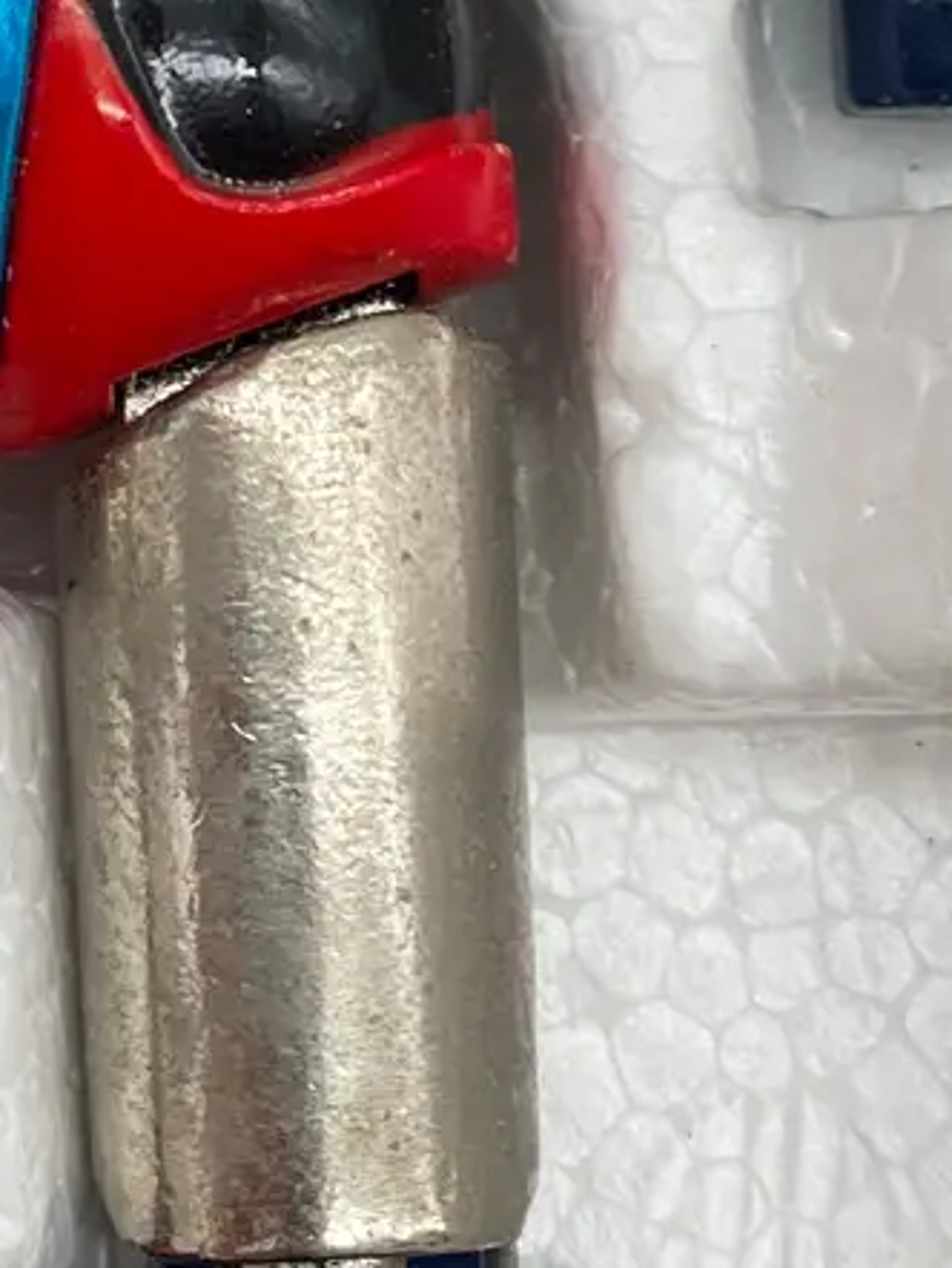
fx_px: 4140
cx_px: 80
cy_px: -212
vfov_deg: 16.7
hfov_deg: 13.0
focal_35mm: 113
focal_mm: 4.25
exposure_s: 1/120
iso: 32
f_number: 1.8
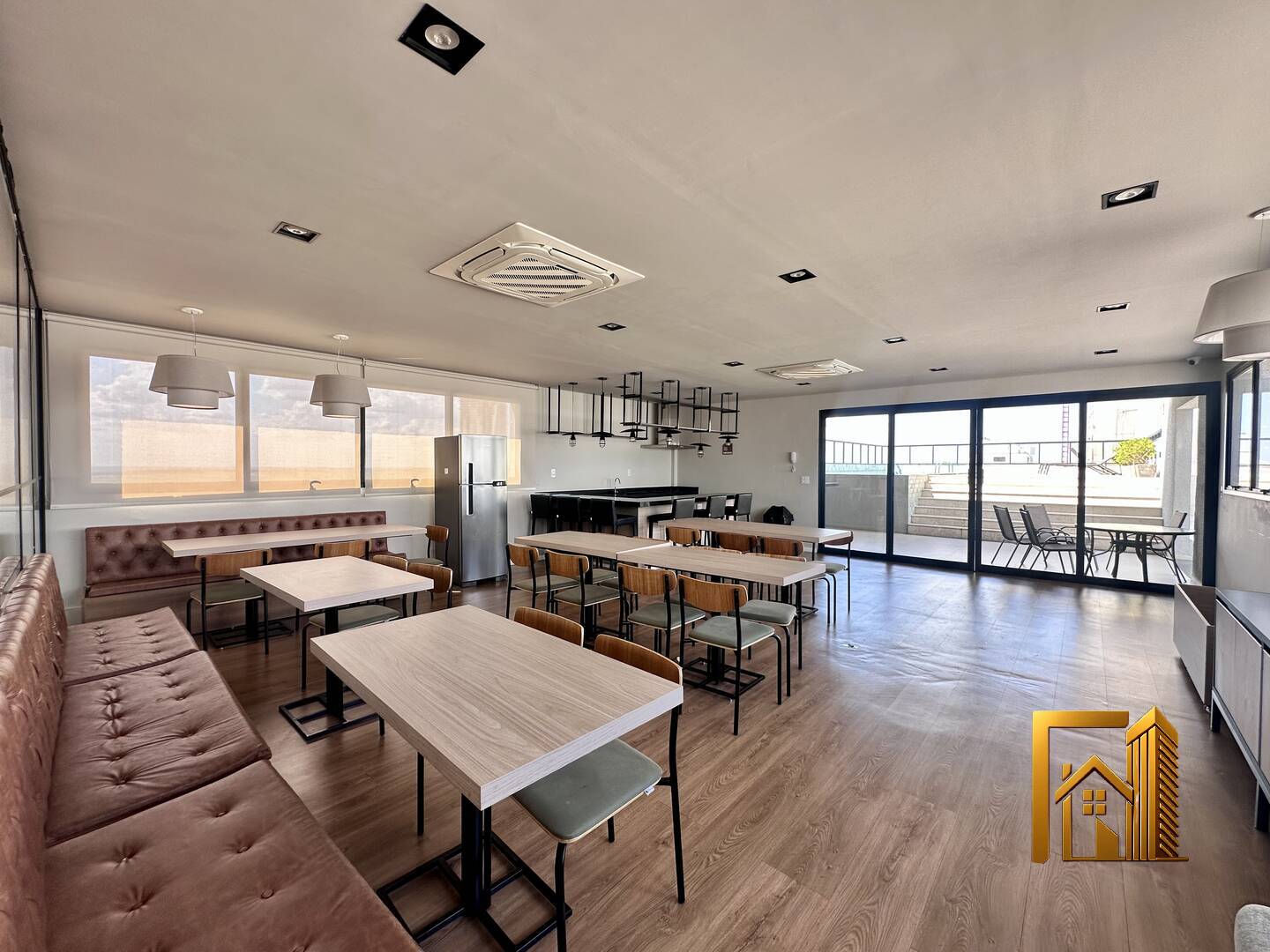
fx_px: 514
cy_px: 476
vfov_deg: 85.7
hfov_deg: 102.1
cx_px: 635
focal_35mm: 14
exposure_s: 1/112
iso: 40
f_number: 2.2
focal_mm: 2.22
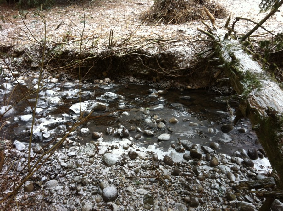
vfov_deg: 40.6
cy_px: 106
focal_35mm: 35
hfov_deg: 52.7
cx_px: 142
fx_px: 286
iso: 80
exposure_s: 1/17
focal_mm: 3.85
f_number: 2.8
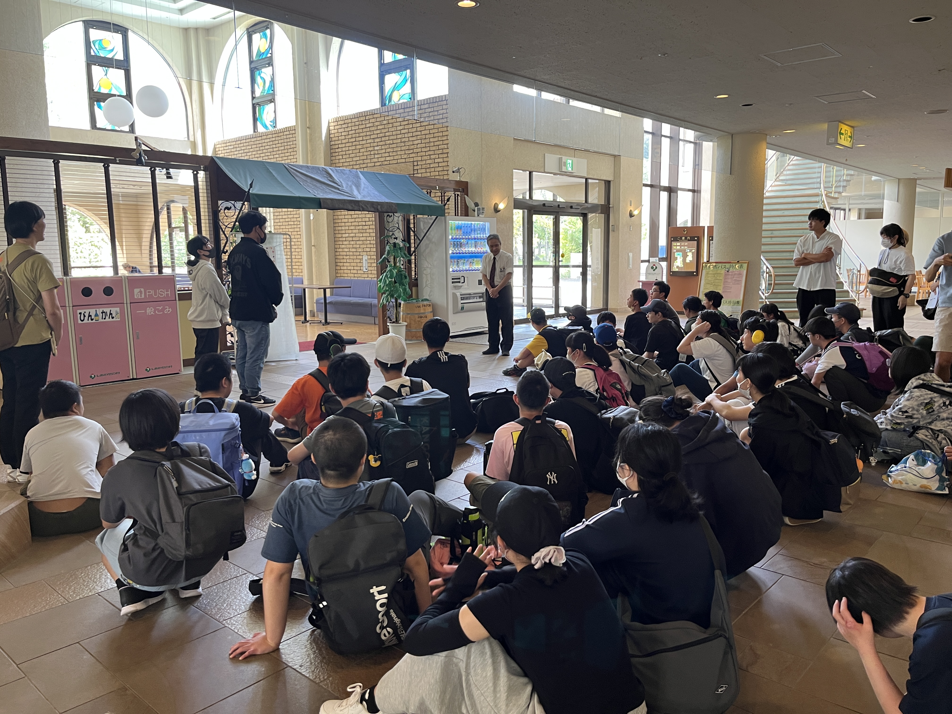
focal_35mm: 26
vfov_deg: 53.1
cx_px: 476
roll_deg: +0.5
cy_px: 357
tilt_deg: -8.5
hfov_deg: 67.3
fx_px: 715
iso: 80
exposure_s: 1/60
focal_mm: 5.1
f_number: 1.6
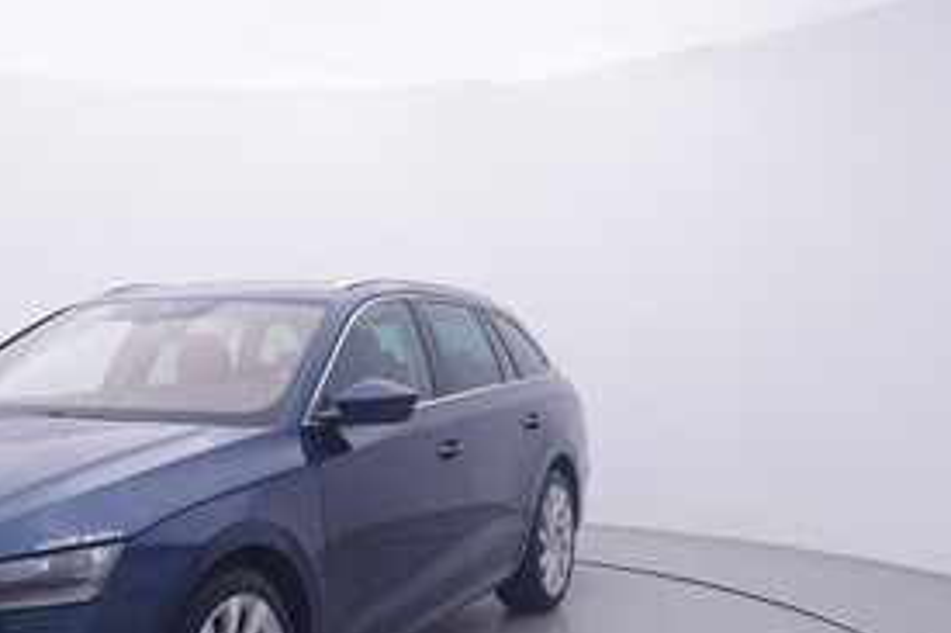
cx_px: 278
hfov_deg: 42.7
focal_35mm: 45
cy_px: 410
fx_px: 1188
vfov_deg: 29.7
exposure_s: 1/80
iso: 200
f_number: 5
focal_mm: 15
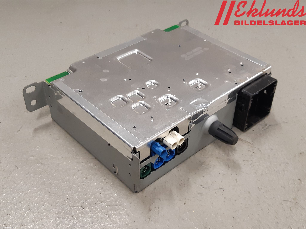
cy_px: 114
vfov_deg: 53.1
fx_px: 230
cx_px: 153
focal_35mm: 26
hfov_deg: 67.3
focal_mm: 3.93
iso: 125
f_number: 1.7
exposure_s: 1/50
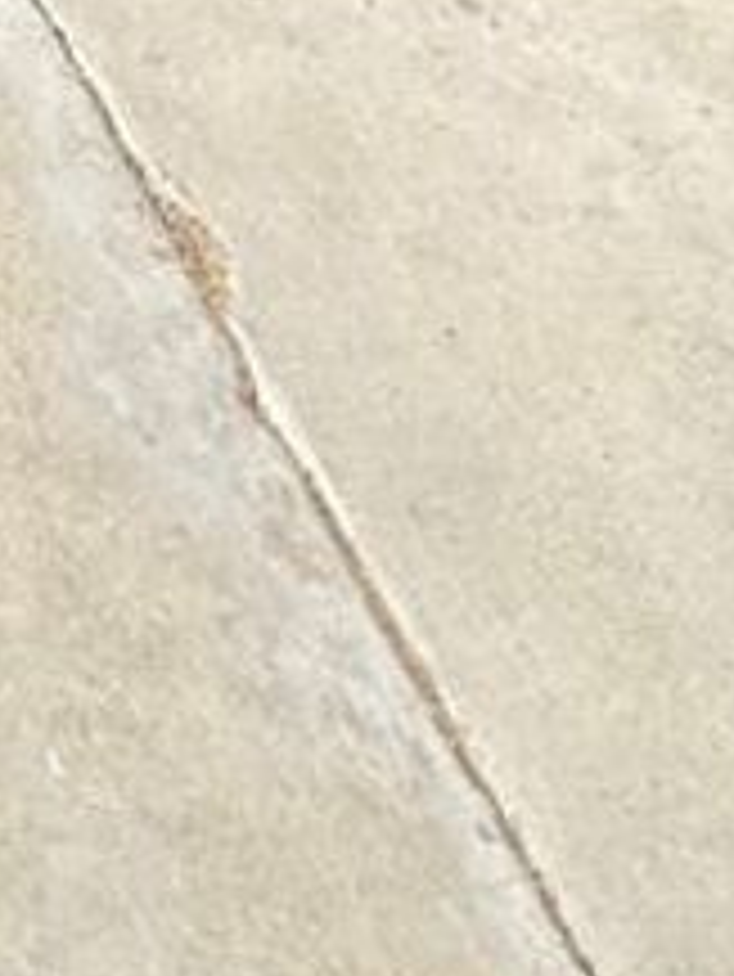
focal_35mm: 88
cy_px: -1725
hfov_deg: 13.5
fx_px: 2486
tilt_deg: +1.7
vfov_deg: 12.6
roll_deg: +0.4
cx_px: -874
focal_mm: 2.22
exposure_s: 1/1795
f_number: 2.2
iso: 50
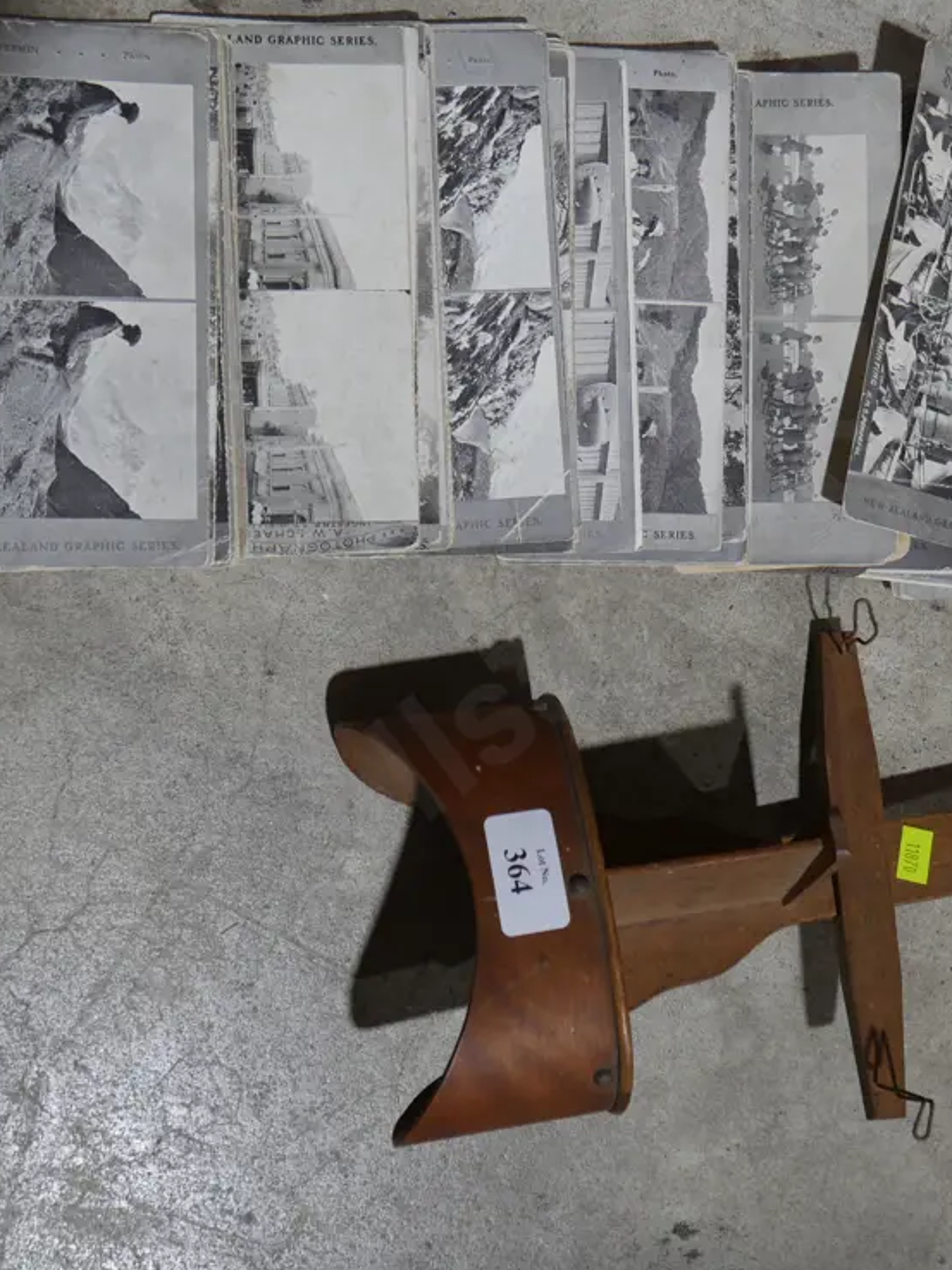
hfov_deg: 28.9
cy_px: 613
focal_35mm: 50
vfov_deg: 38.2
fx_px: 1833
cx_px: 639
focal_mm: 18
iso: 200
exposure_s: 1/60
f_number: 4
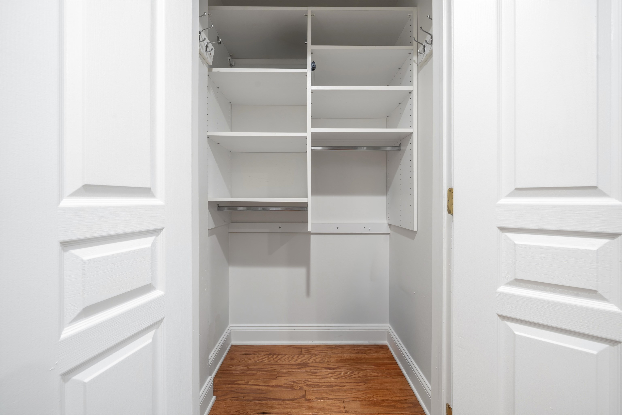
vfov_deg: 85.4
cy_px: 208
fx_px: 225
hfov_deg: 108.3
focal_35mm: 13
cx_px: 311
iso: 200
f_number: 8
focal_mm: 13
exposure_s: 2.5
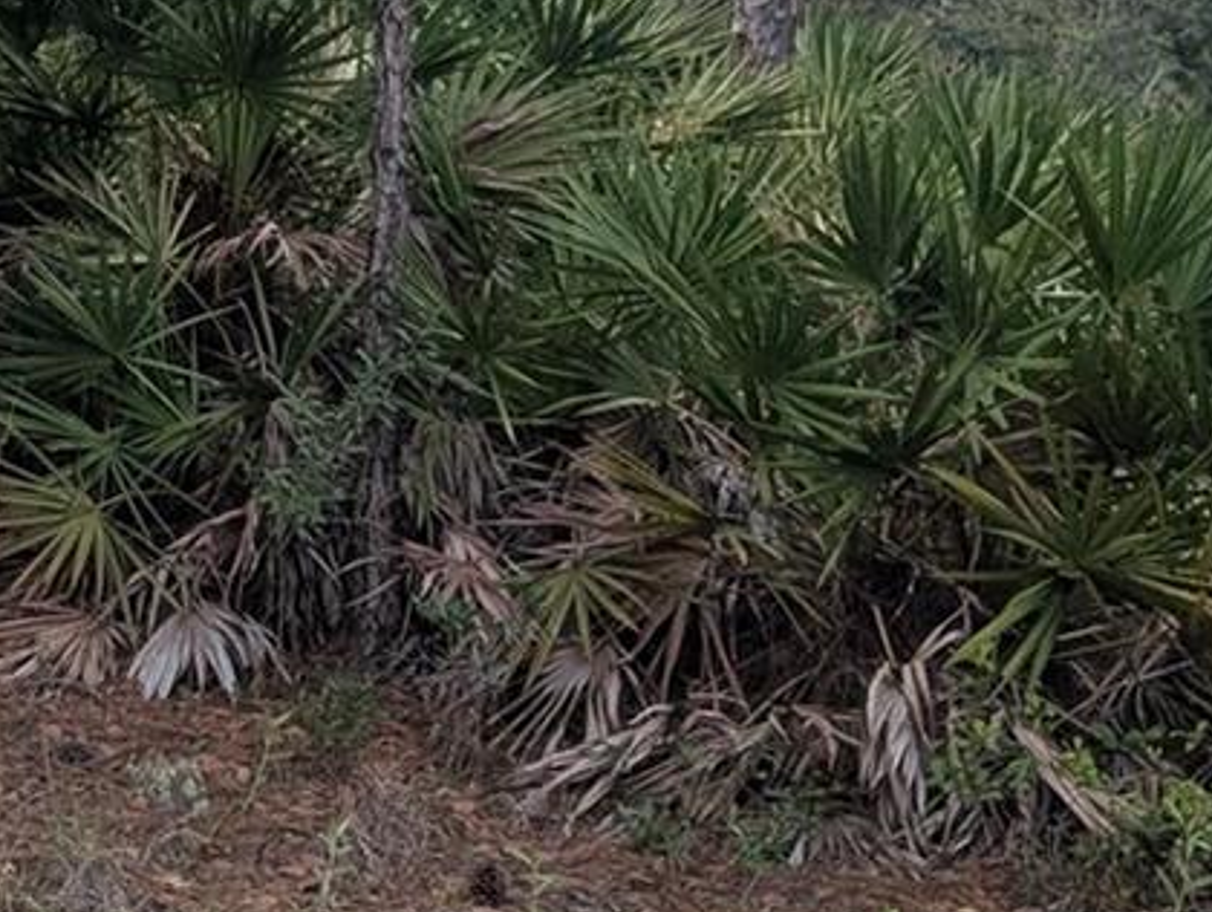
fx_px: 3190
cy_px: -87
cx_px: -528
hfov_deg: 19.2
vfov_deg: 15.8
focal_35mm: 91
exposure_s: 1/735
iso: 24
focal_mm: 6.9
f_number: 1.68
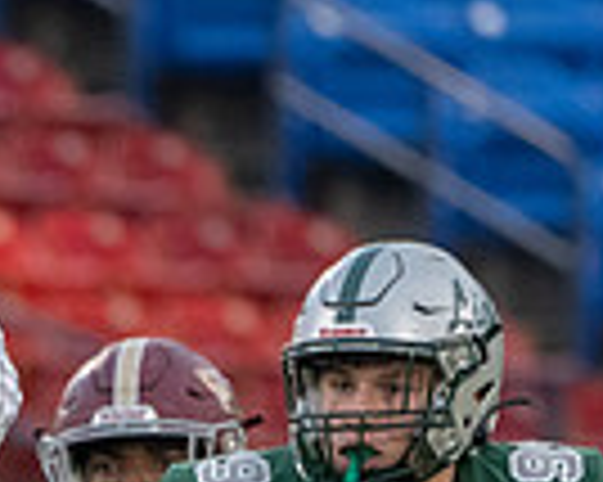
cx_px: -277
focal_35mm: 2372
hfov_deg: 0.8
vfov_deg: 0.7
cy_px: 816
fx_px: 42301
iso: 2500
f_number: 5.6
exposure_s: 1/1250
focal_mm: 400
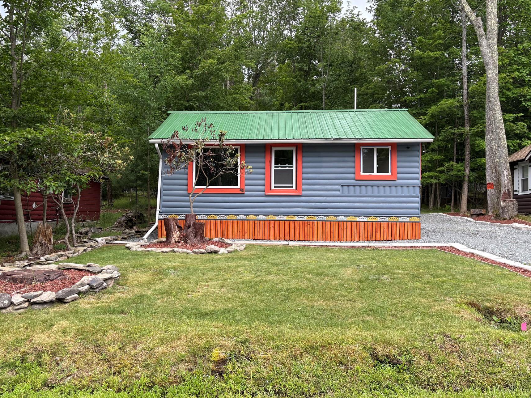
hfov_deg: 58.3
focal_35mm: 31
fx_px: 475
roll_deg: -0.3
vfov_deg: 45.4
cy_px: 194
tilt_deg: +3.0
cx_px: 249
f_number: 1.6
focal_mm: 5.96
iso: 50
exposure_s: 1/438
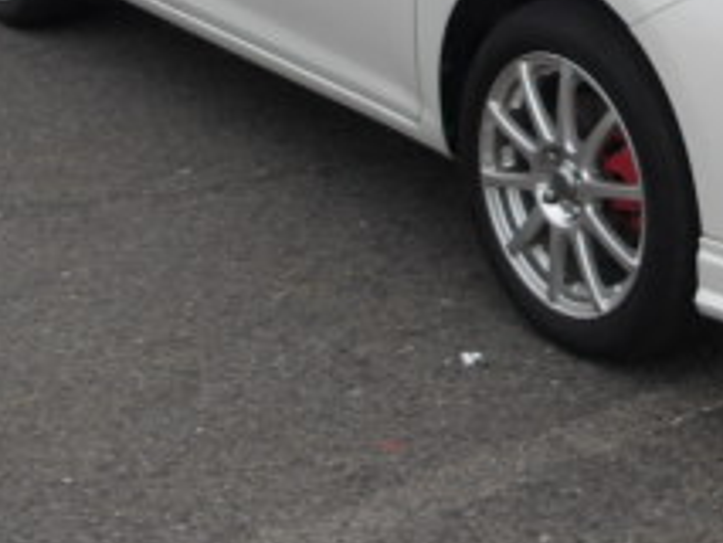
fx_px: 1693
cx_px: 740
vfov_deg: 17.5
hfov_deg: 23.0
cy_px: -81
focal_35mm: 81
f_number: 10.4
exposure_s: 1/60
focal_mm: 4.9
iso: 100
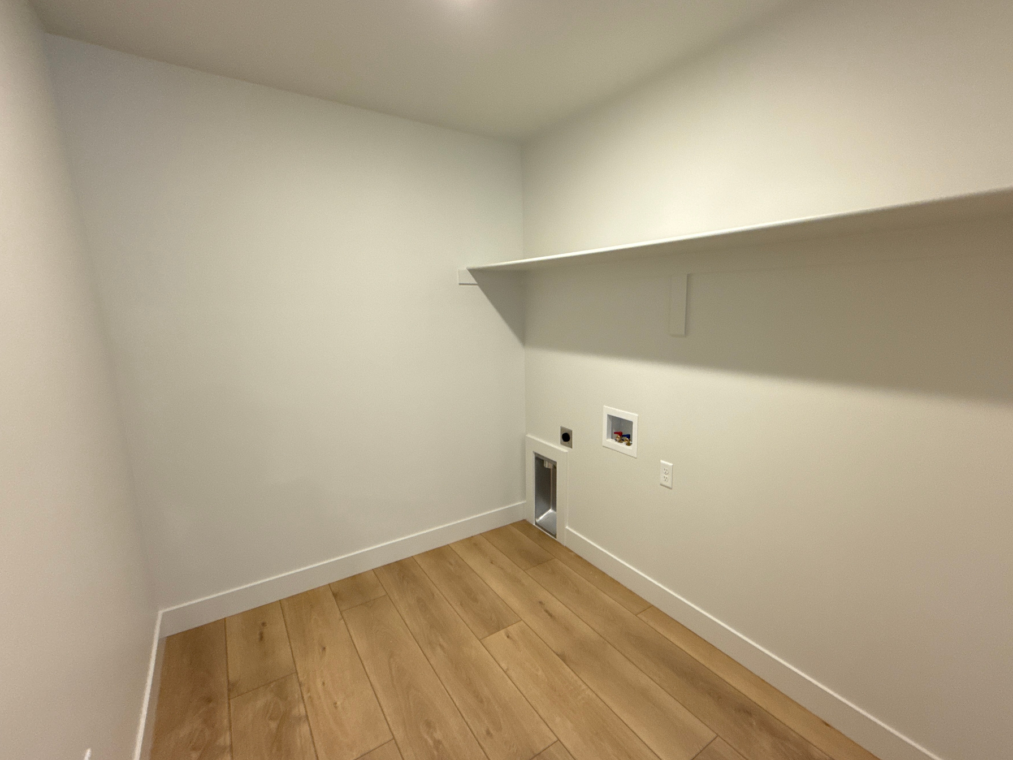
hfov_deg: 94.1
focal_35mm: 16
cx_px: 567
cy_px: 396
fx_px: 468
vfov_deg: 78.1
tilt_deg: -9.8
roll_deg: +0.7
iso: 200
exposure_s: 1/60
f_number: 2.2
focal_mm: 2.22
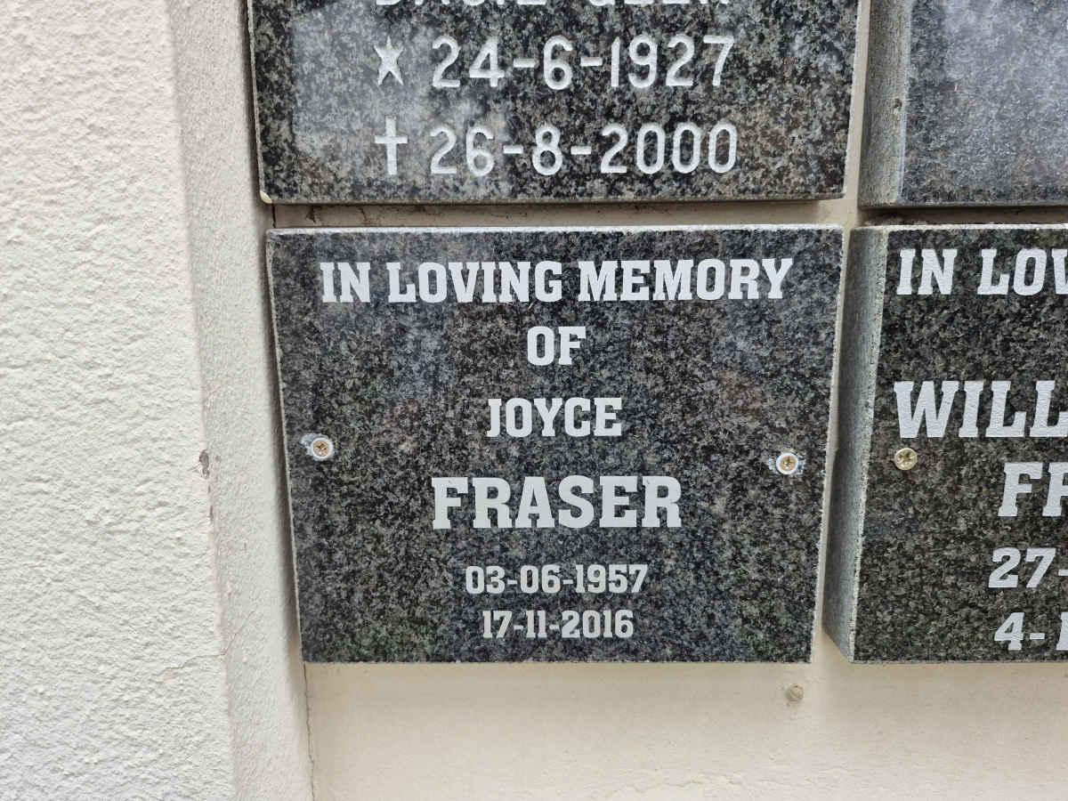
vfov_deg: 58.9
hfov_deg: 73.9
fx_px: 710
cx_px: 534
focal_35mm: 23
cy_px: 400
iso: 40
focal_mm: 5.4
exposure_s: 1/180
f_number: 1.8
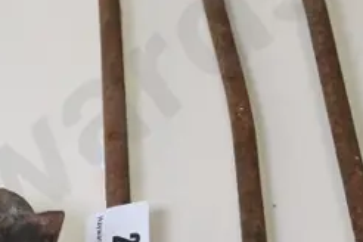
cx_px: 47
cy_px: 159
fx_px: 1573
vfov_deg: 8.8
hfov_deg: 13.1
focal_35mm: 156
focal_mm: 18
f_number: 4.5
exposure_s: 1/500
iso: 3200
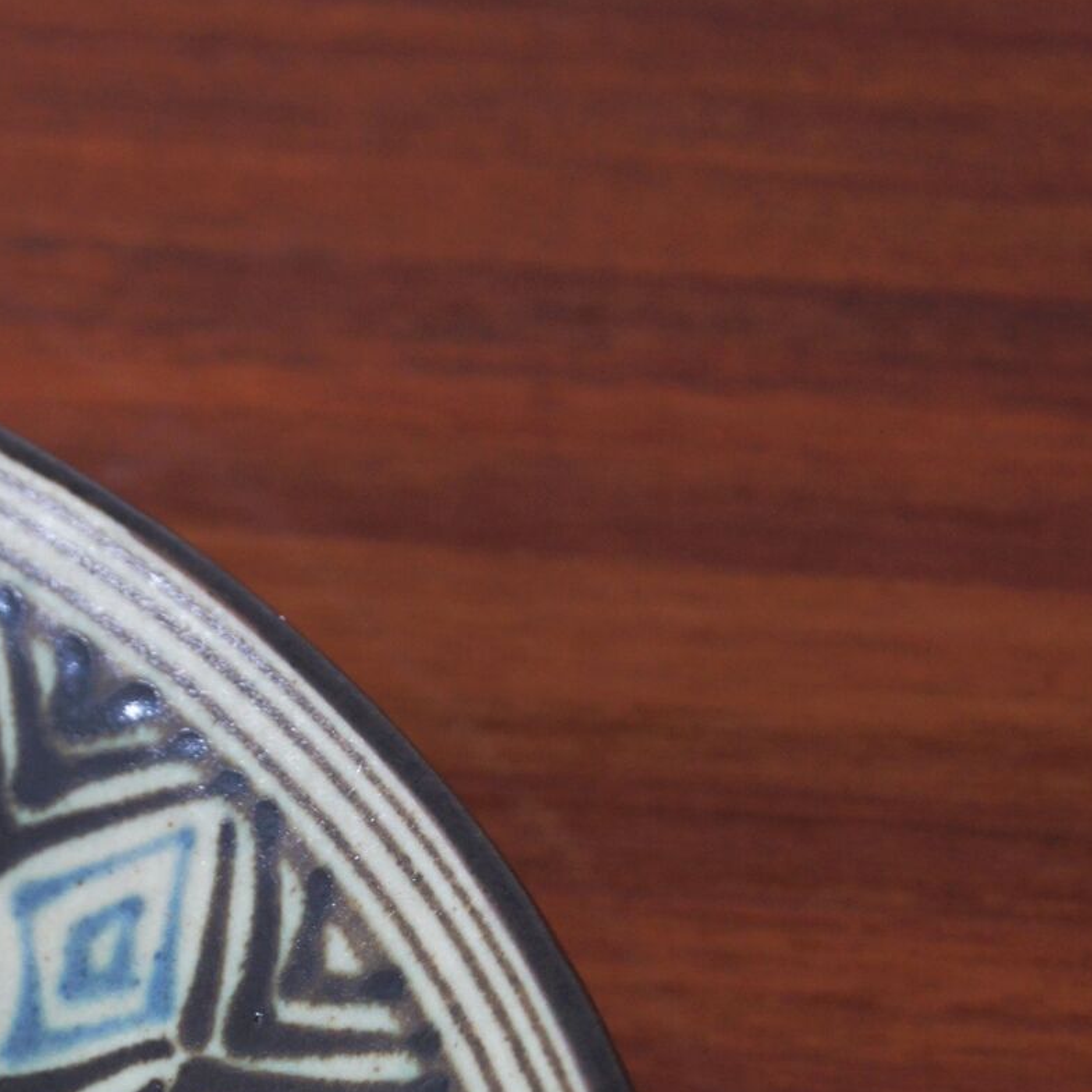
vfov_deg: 13.3
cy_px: 939
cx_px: 182
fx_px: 4640
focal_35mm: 130
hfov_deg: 13.3
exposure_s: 1/125
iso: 400
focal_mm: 40
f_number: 5.6
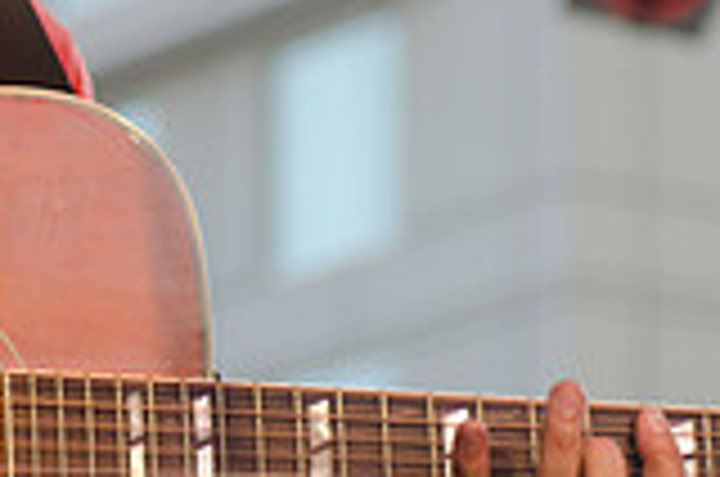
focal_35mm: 337
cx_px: 4
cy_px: -112
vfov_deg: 4.1
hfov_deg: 6.1
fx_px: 6727
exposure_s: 1/640
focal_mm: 62
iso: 400
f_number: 3.5
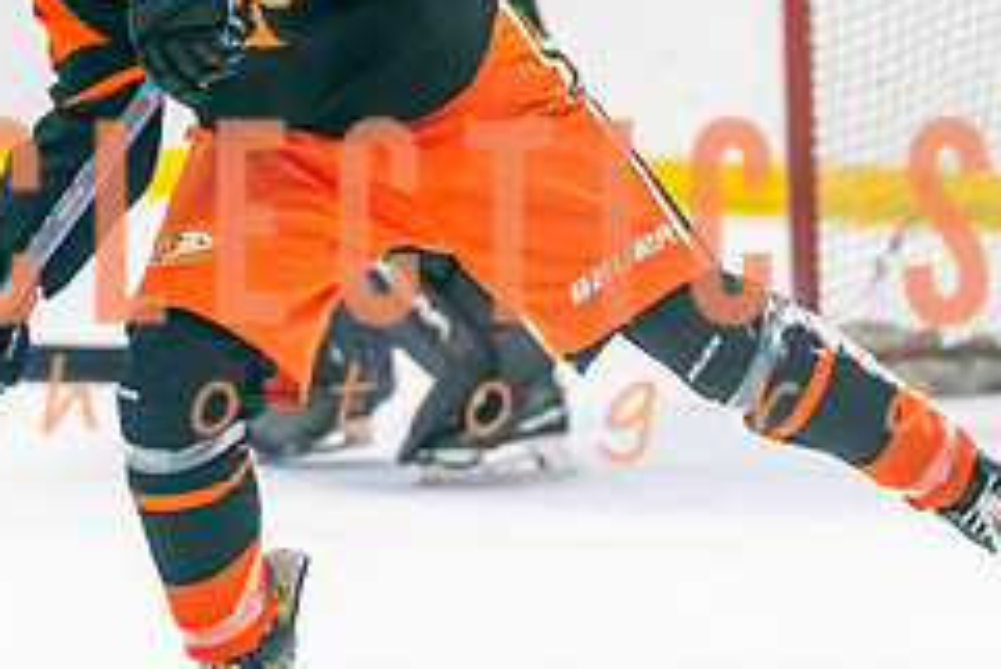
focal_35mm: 335
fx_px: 9320
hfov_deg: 6.1
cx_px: 457
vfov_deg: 4.1
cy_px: 292
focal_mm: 128
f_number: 2.8
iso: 3200
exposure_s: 1/1250
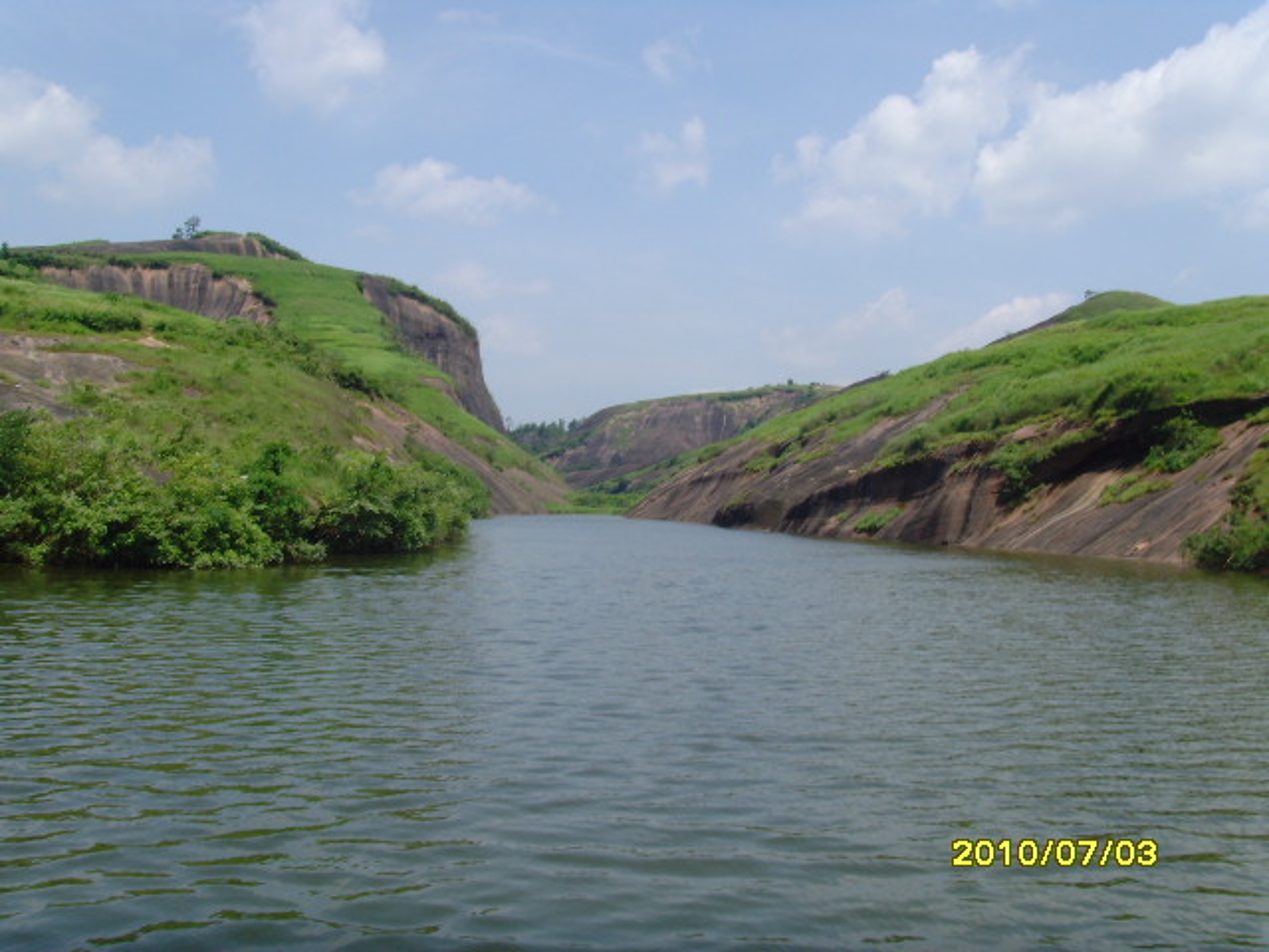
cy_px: 476
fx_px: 1430
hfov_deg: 47.9
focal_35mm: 39
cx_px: 634
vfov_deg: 36.8
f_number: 6.3
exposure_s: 1/250
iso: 80
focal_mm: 6.6
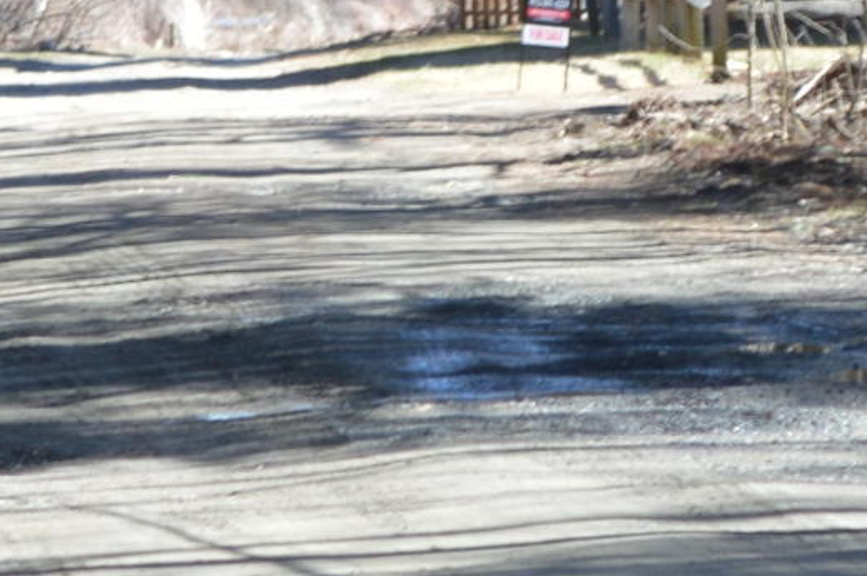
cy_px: -37
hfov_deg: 4.3
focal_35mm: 477
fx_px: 11474
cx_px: 606
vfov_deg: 2.9
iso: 160
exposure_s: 1/125
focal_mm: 55
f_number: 5.6
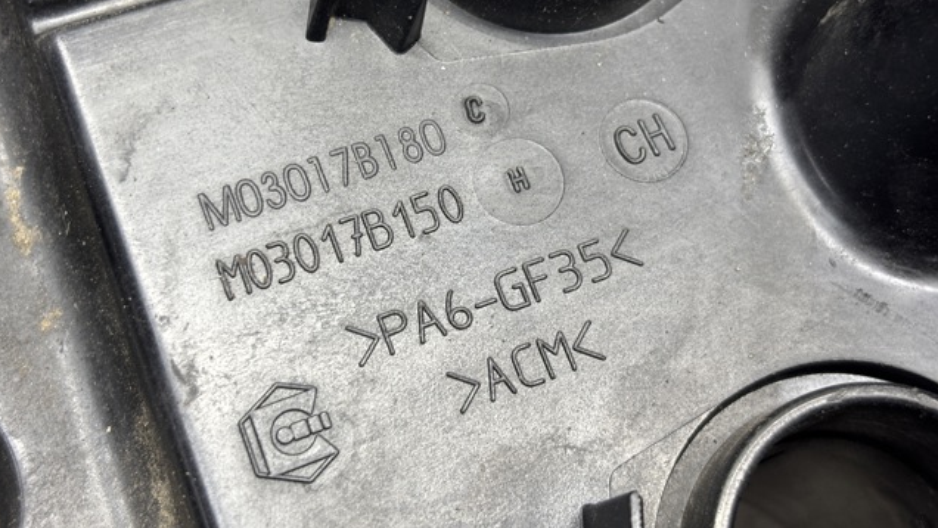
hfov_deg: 36.6
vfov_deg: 21.0
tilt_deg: -71.6
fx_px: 1418
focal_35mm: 57
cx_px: 468
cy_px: 179
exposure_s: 1/50
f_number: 1.6
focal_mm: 5.96
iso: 80
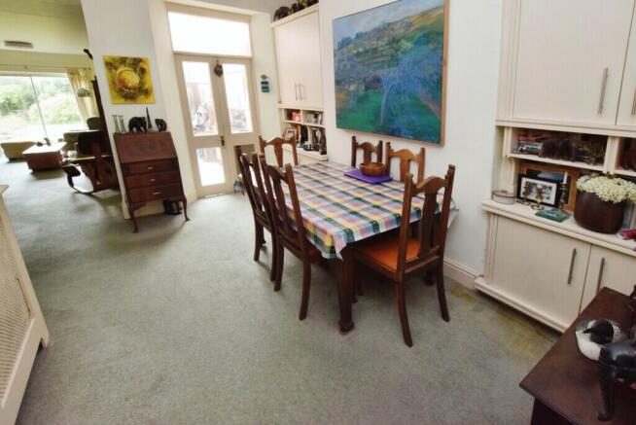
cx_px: 318
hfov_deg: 100.4
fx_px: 265
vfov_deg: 77.4
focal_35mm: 15
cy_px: 212
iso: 1000
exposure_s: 1/4
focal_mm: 10
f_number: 16
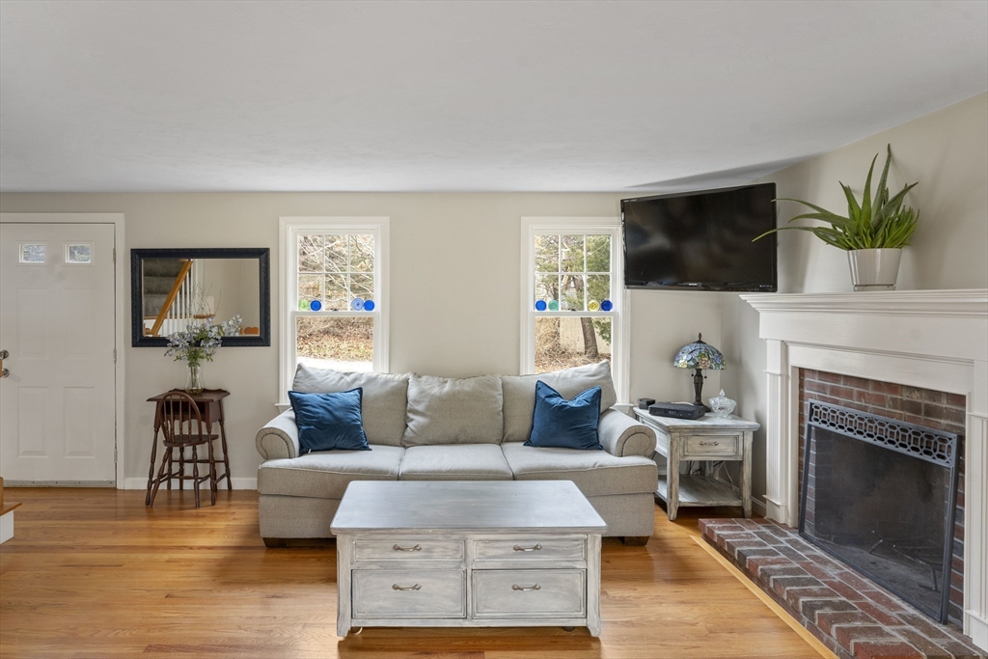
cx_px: 494
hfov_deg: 83.4
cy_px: 330
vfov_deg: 61.4
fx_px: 554
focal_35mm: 20
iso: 320
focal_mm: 20.2
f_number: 8
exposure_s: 1/8
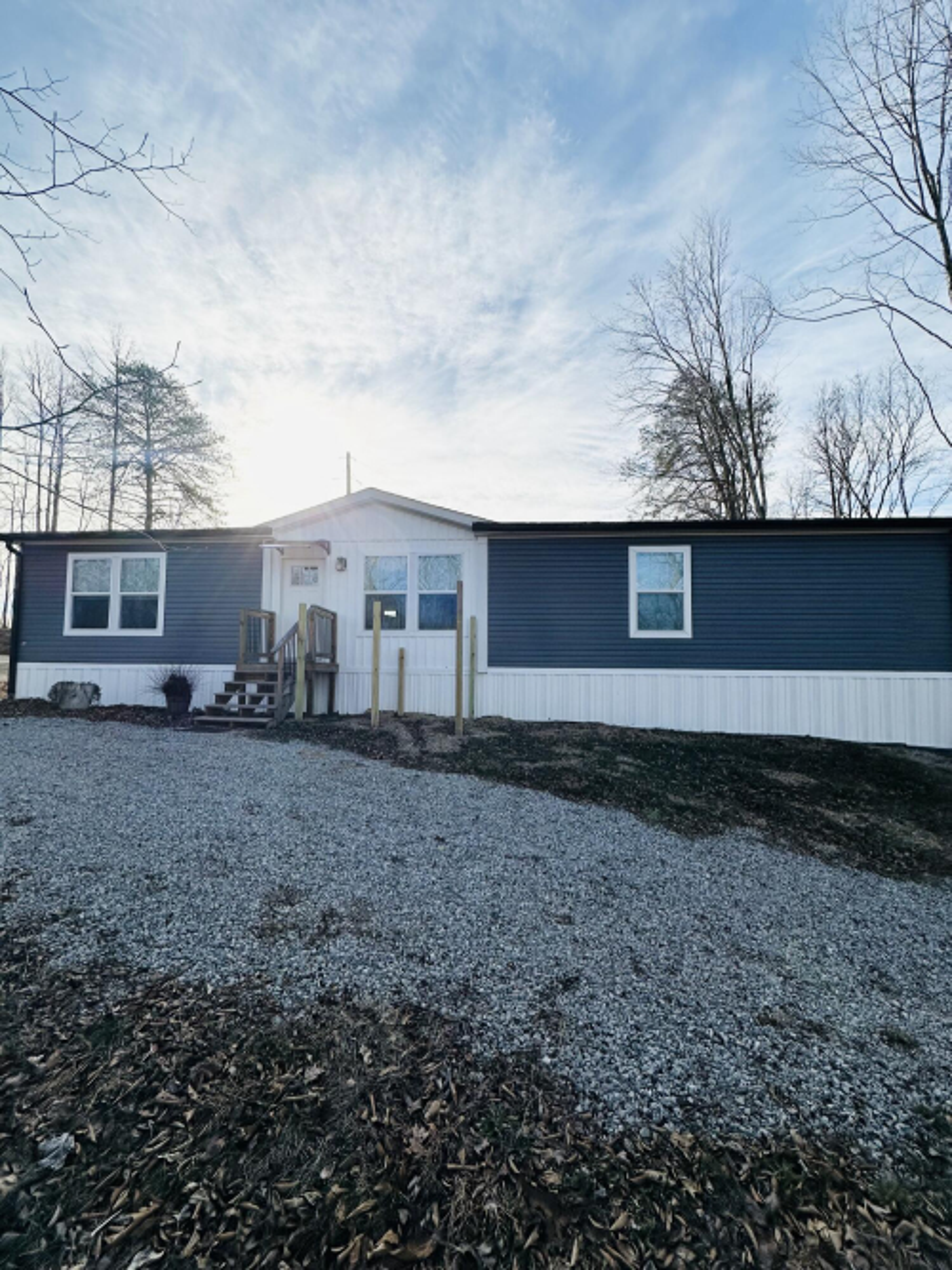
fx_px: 514
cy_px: 635
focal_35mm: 14
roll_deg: -0.3
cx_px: 476
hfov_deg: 85.7
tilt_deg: +3.8
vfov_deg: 102.1
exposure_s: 1/3401
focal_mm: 2.22
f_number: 2.2
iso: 50
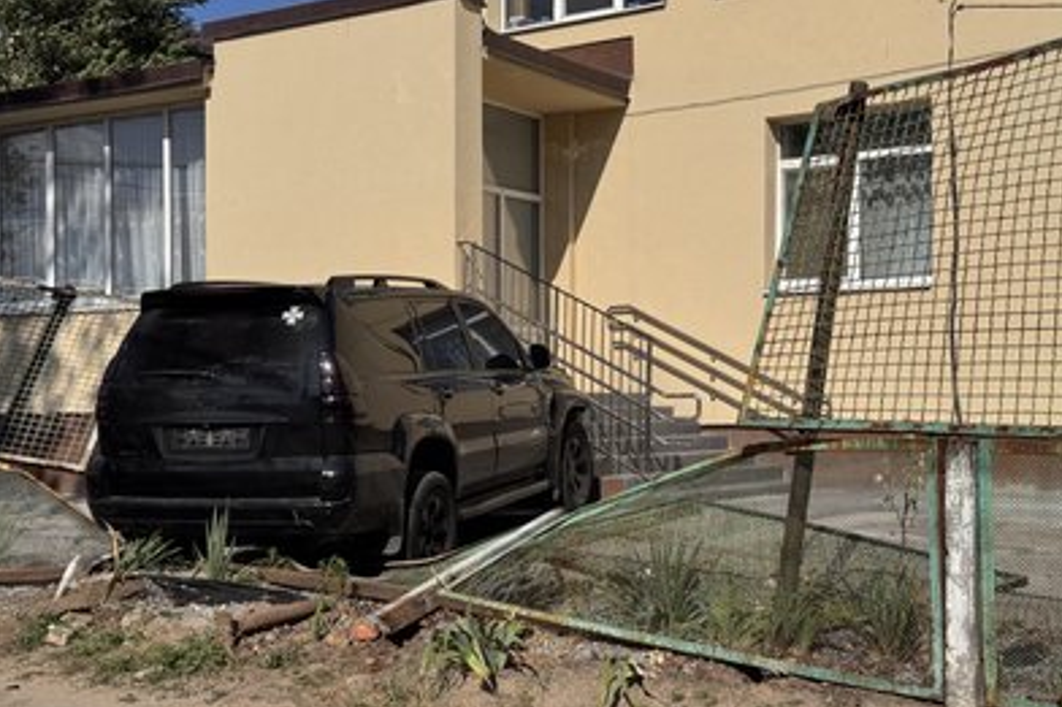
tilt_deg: +2.1
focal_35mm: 51
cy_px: 358
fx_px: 1504
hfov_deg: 38.9
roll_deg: +0.4
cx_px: 531
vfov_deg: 26.5
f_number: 1.78
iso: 80
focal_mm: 6.76
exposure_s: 1/10526
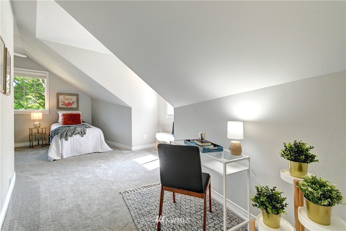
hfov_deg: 100.4
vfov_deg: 77.3
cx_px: 173
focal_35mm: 15
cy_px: 116
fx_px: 144
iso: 4000
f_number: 11
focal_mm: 10
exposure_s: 1/20
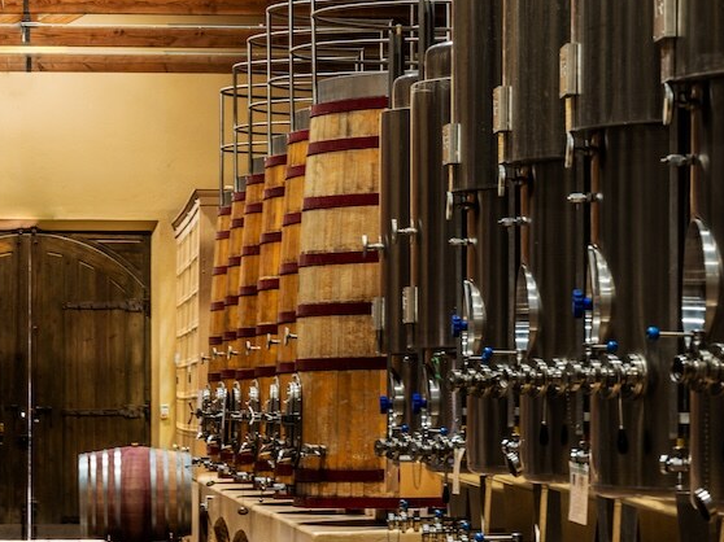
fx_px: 4558
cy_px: 233
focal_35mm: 218
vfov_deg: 6.8
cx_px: 270
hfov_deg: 9.1
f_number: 11
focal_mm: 120
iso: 100
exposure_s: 1/1.25
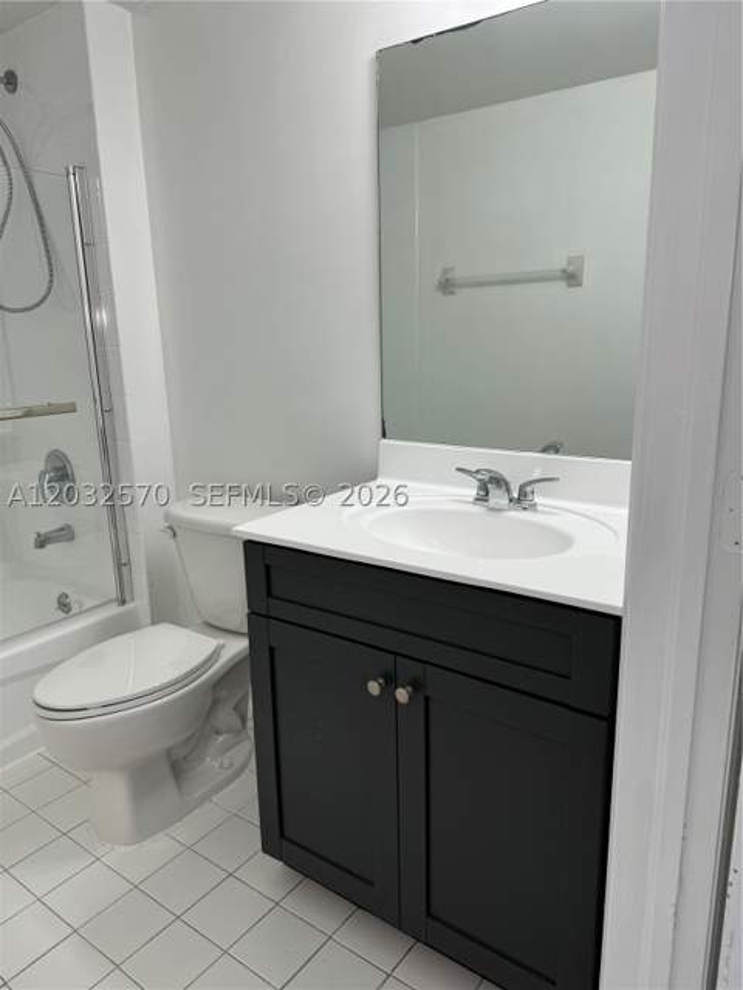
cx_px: 372
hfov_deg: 56.8
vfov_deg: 71.6
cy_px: 495
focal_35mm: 24
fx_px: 687
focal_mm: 6.86
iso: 80
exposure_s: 1/120
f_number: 1.78
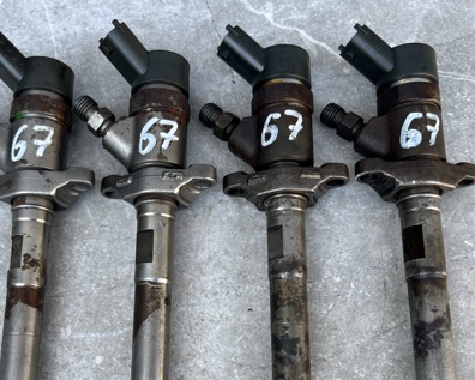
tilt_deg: -72.1
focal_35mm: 41
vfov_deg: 35.9
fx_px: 577
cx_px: 190
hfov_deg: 44.5
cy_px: 274
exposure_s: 1/123
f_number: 1.6
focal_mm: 5.1
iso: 32
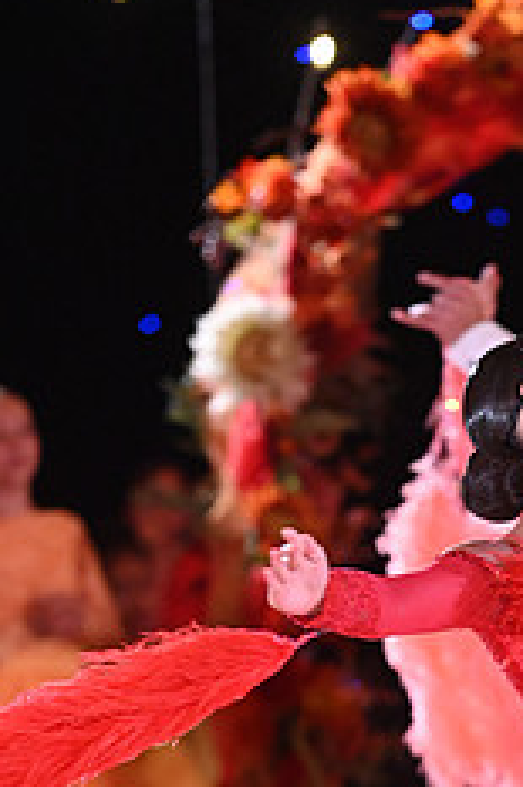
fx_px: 10868
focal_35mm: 498
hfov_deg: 2.8
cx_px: 518
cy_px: 956
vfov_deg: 4.1
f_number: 5
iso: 5000
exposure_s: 1/400
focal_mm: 200
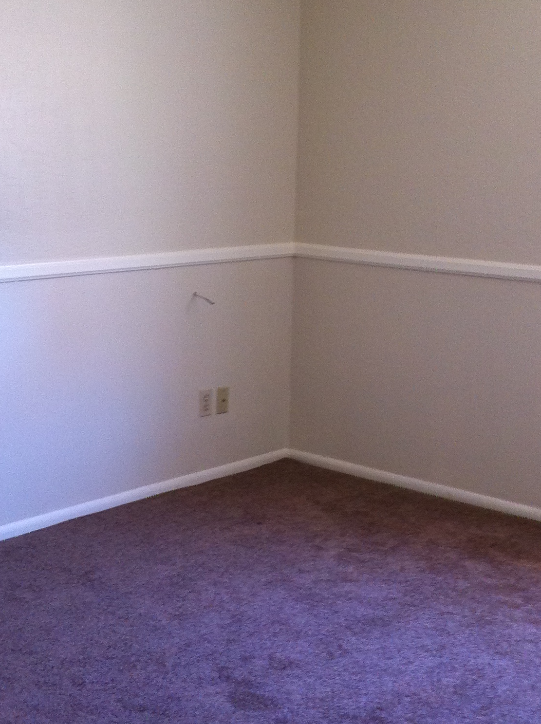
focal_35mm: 61
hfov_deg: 24.0
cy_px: 315
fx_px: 1274
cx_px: 258
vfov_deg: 31.7
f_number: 2.8
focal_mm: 3.85
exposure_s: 1/15
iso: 125
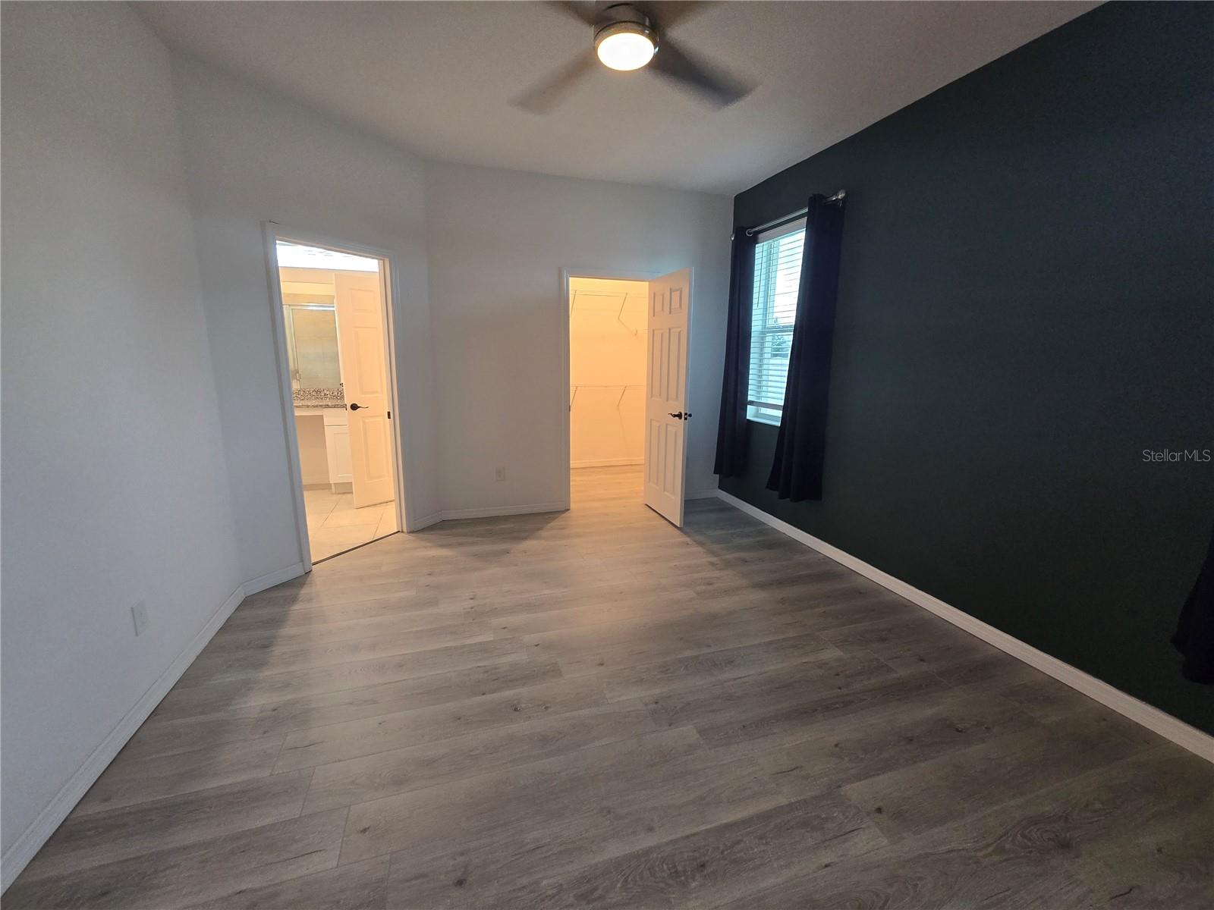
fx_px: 456
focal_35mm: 13
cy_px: 455
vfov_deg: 89.9
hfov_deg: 106.2
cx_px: 607
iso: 250
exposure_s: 1/60
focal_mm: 2.2
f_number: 2.2
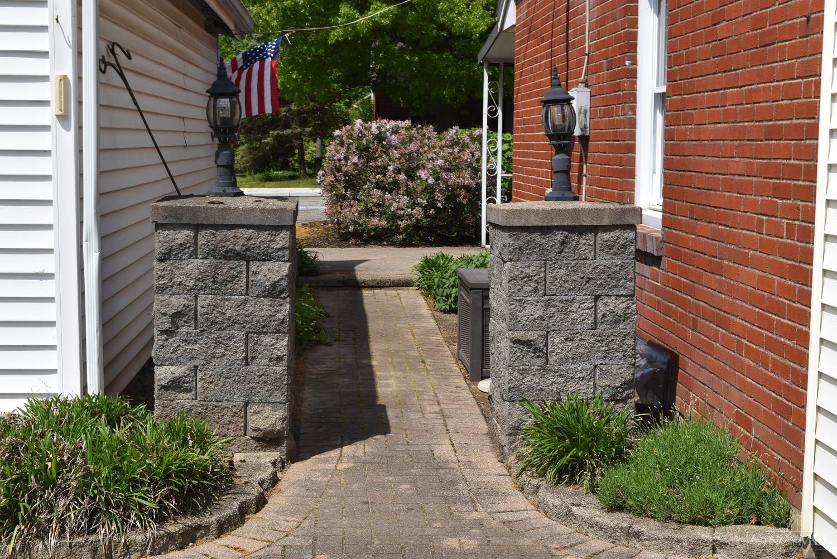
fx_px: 1221
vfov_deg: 25.8
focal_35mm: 52
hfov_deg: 37.8
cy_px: 280
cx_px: 418
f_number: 10
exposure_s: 1/200
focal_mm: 35
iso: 100
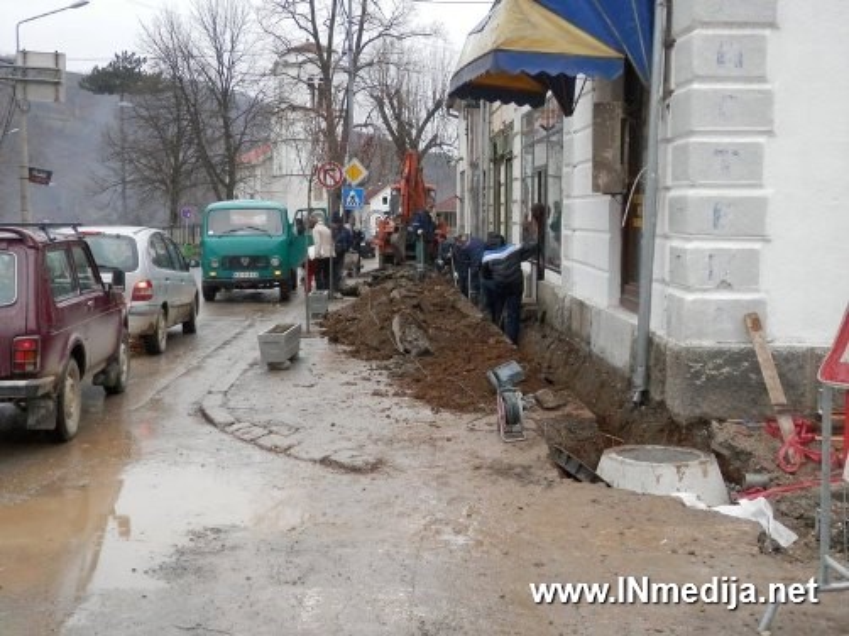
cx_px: 424
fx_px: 981
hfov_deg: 46.8
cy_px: 318
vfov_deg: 35.9
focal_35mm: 40
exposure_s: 1/500
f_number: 3.7
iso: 250
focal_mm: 7.3
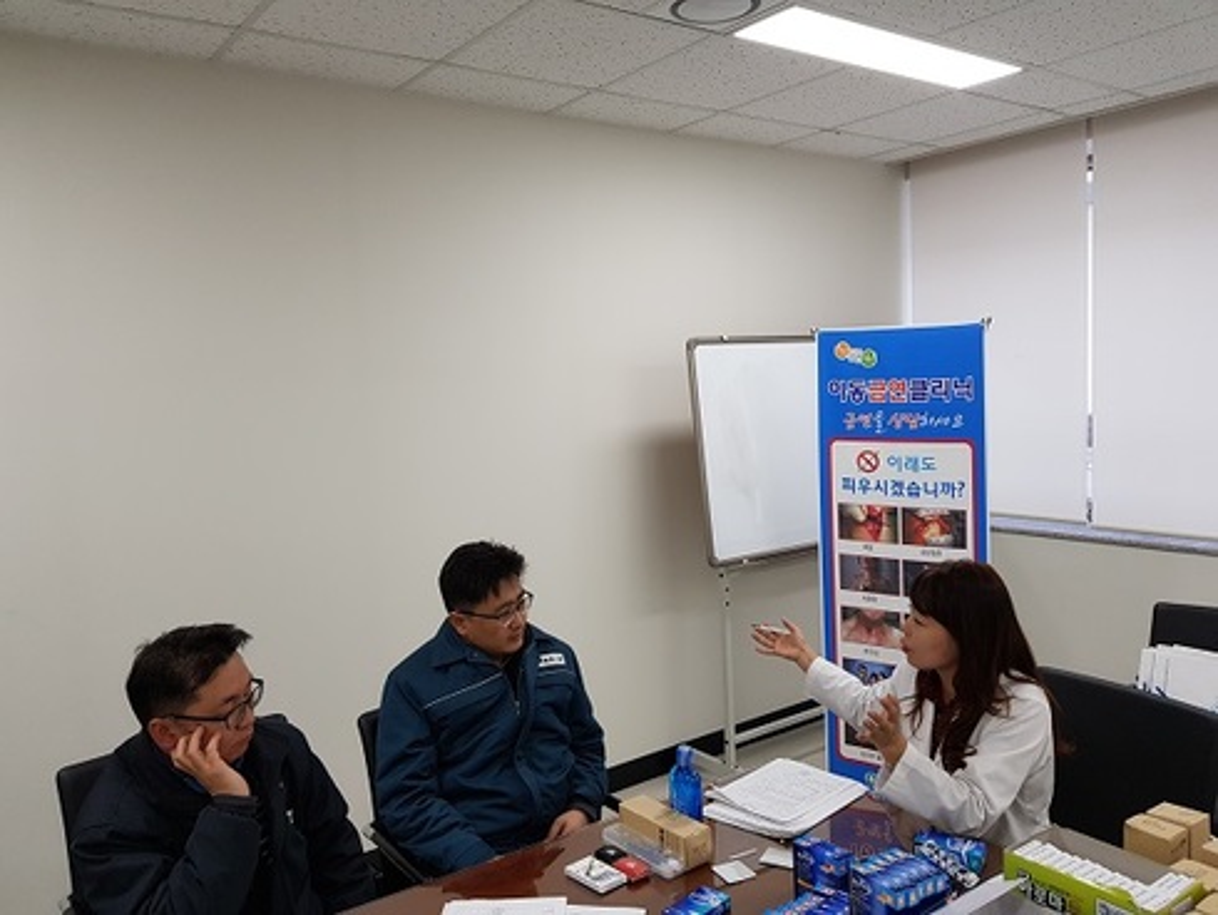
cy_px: 458
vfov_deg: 53.1
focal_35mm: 26
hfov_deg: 67.3
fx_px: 915
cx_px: 609
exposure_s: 1/60
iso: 40
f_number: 1.7
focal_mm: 4.2
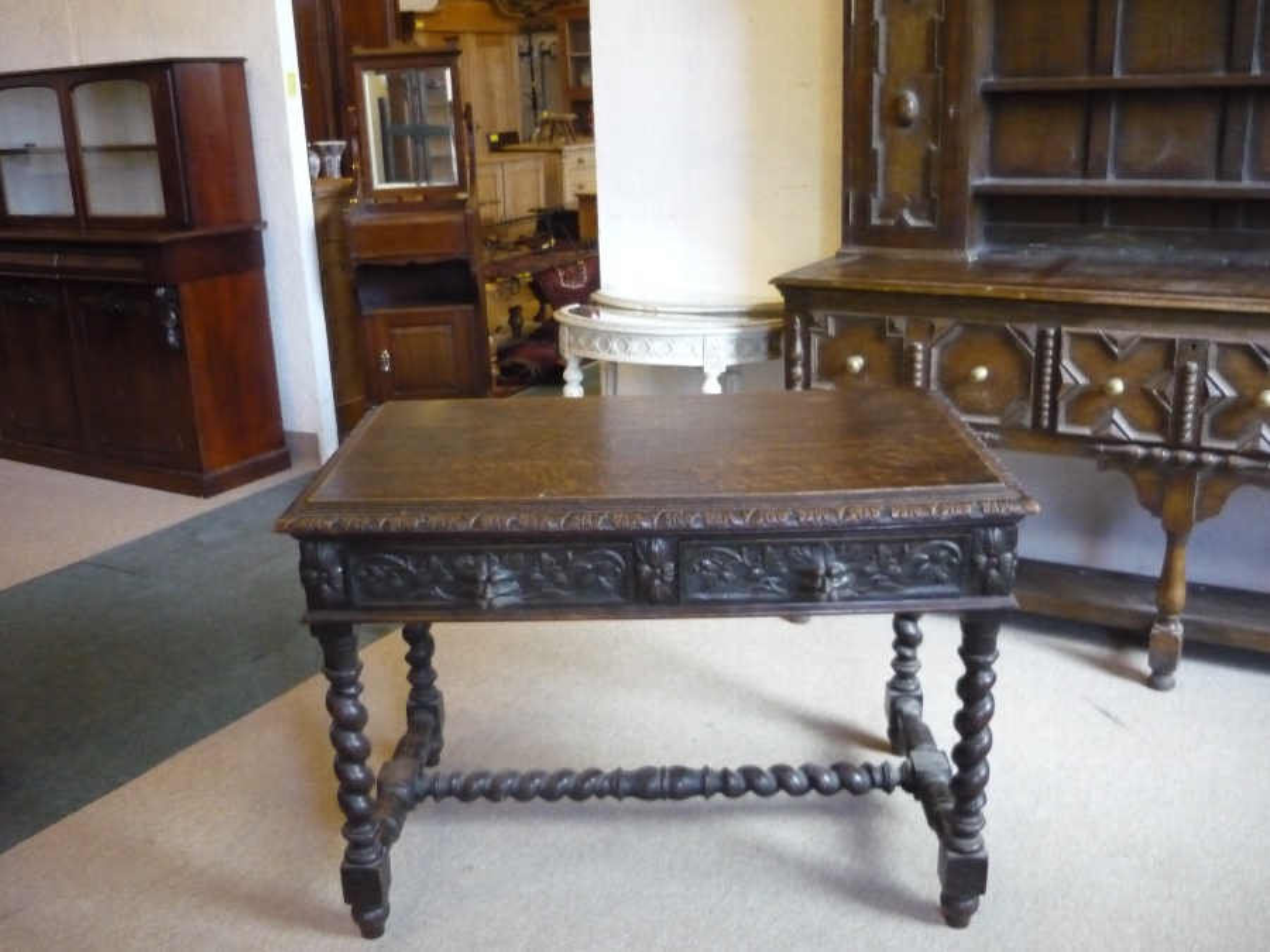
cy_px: 476
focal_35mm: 33
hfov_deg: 55.4
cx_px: 635
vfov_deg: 42.9
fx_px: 1211
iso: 800
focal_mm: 5.5
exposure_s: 1/40
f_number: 2.8
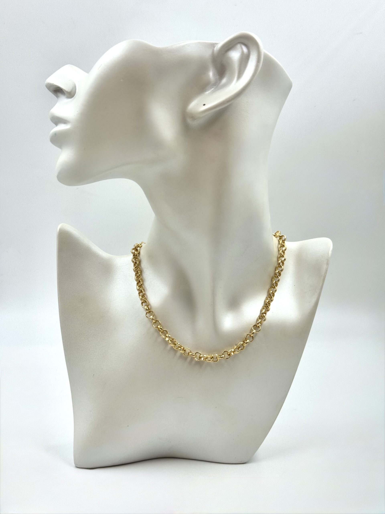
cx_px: 192
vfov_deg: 39.7
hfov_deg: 30.3
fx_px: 712
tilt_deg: -12.7
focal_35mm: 48
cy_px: 257
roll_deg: -0.1
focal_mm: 6.76
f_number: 1.78
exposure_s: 1/1076
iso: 64
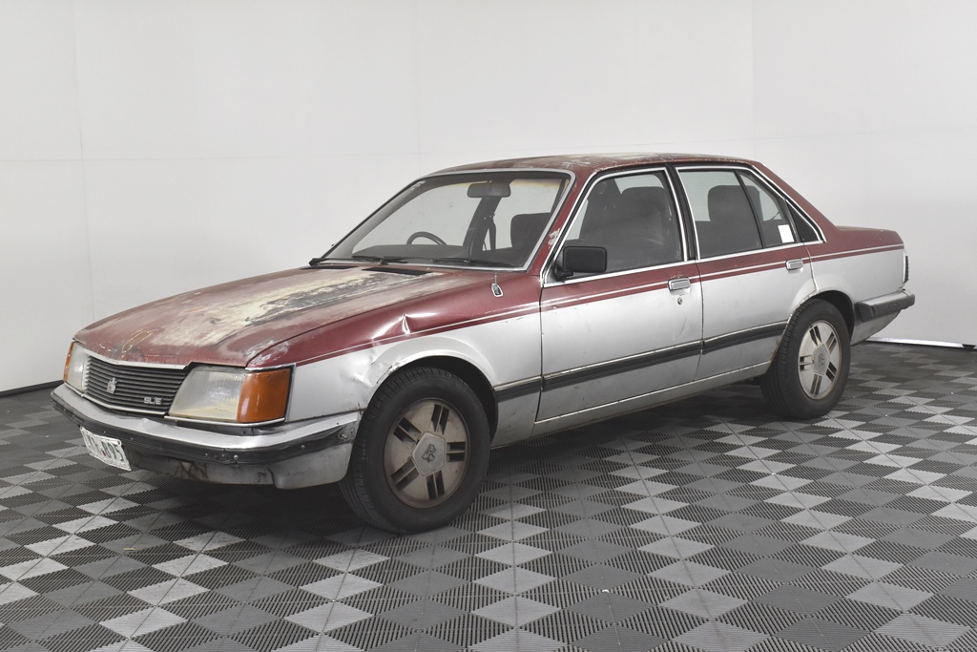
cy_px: 326
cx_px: 488
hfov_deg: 45.0
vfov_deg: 30.9
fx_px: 1181
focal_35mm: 44
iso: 1600
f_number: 9
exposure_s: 1/320
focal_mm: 29
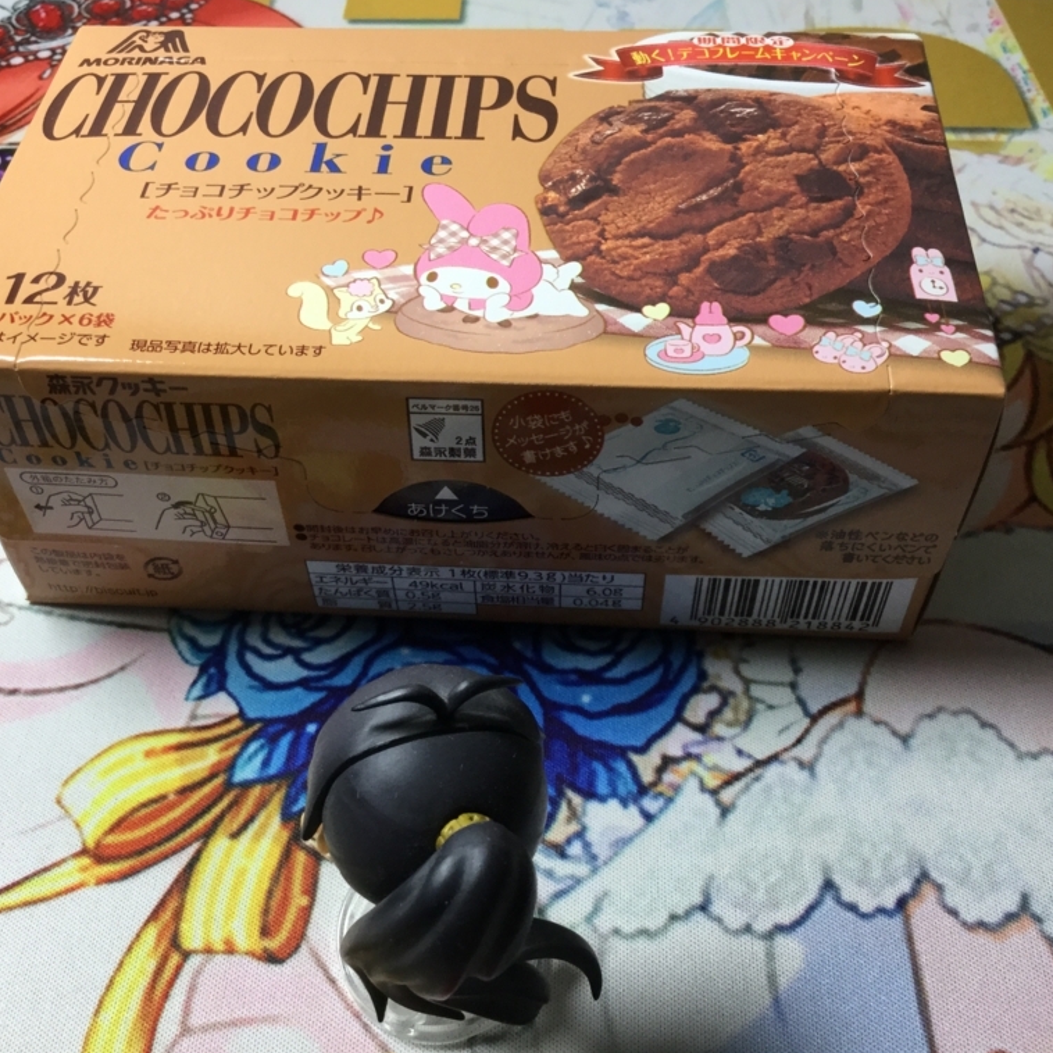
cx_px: 497
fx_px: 1273
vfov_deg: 44.9
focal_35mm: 37
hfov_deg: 44.9
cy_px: 524
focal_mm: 3.3
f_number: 2.4
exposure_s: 1/30
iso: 32
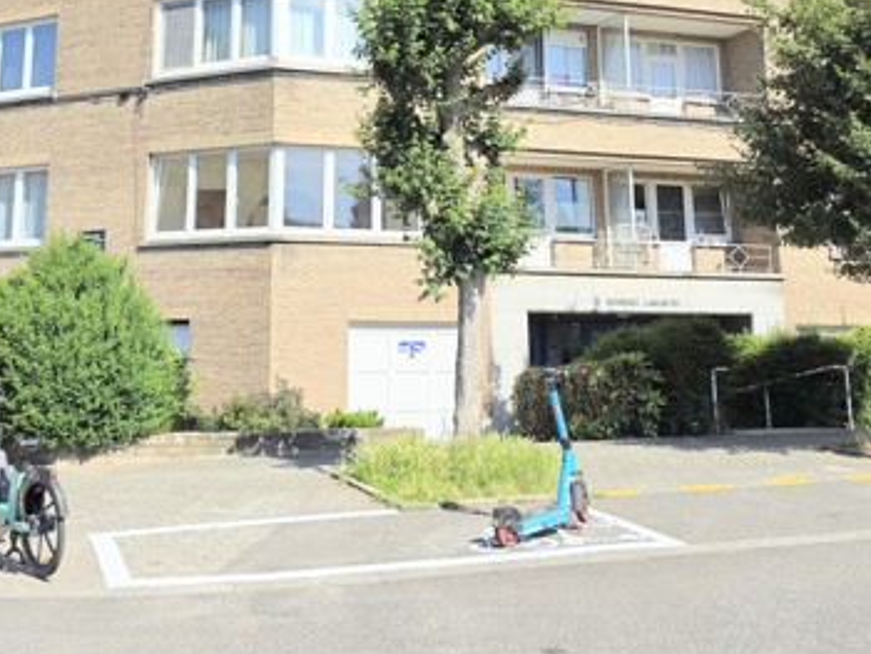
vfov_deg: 32.9
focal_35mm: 42
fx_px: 1058
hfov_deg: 44.6
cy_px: 87
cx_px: 358
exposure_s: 1/6355
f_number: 1.7
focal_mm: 6.3
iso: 80
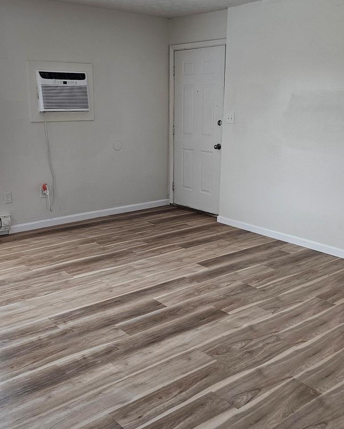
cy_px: 197
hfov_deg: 40.1
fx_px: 471
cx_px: 167
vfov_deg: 49.0
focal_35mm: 37
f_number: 1.7
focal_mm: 6.3
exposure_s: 1/120
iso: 125
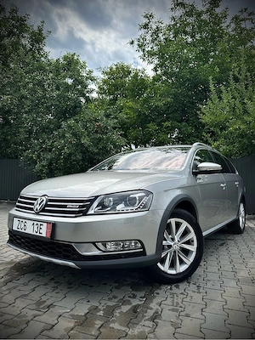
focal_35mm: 24
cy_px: 170
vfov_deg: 71.6
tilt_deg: +3.6
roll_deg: -2.7
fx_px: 236
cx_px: 128
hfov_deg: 56.8
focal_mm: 6.86
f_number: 1.78
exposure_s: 1/3597
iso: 80
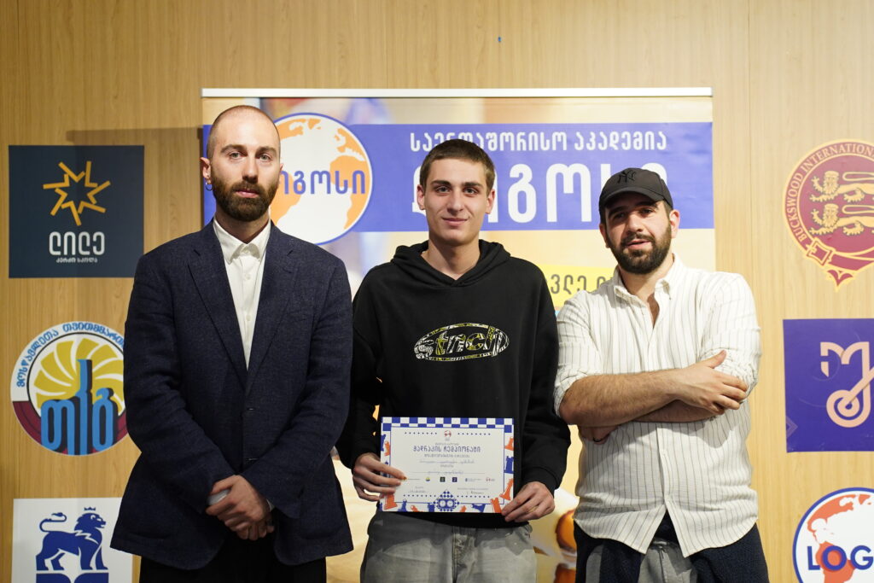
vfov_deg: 18.2
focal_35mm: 75
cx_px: 437
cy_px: 292
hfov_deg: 27.0
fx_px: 1821
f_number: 2.8
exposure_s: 1/200
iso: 1600
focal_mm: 50
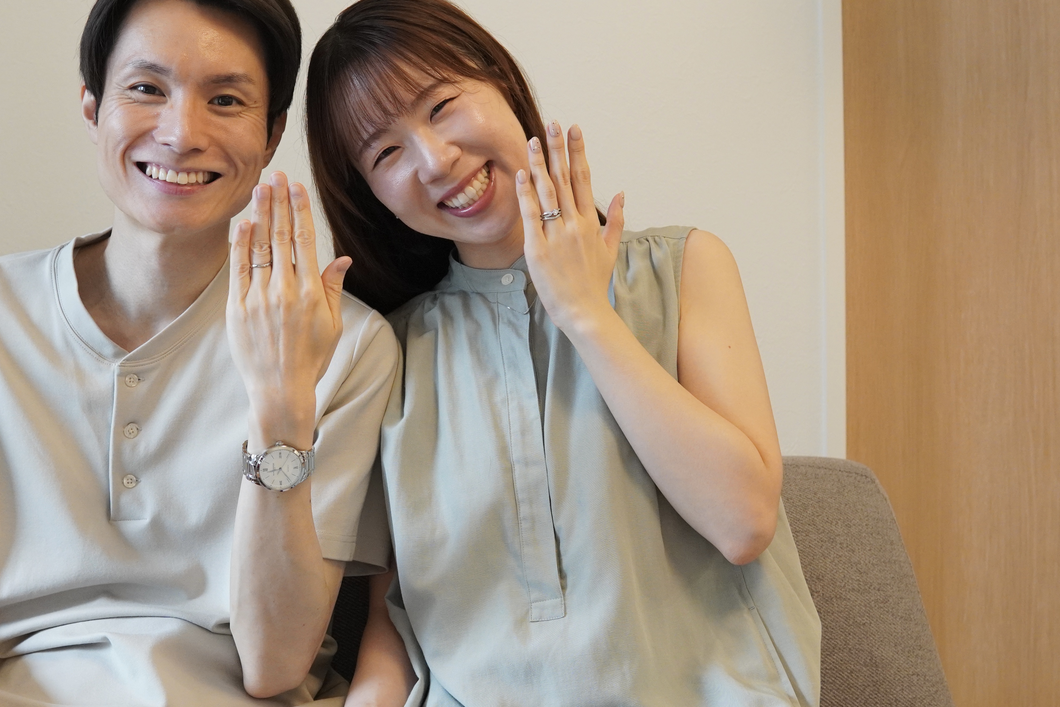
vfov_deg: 20.0
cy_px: 330
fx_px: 2002
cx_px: 388
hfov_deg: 29.5
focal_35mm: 68
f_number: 4
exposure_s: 1/50
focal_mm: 30
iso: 1600
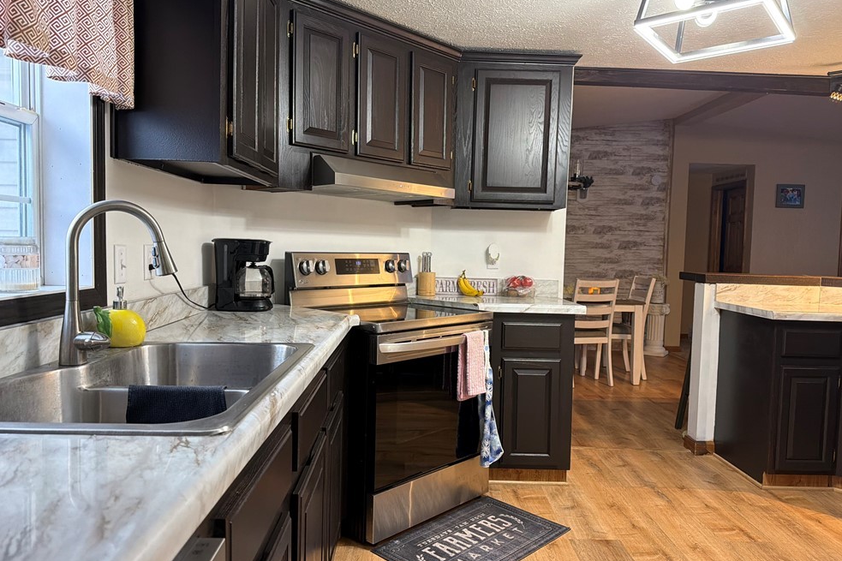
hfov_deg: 69.4
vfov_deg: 49.5
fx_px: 608
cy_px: 283
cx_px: 424
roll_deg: -0.4
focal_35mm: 26
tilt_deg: -3.3
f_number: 1.78
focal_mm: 6.76
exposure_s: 1/60
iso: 320
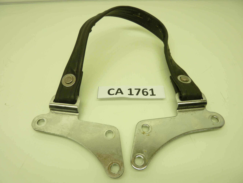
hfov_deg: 69.4
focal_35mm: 25
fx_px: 175
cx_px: 122
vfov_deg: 54.9
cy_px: 92
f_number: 3.3
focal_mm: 4.1
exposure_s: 1/40
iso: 80
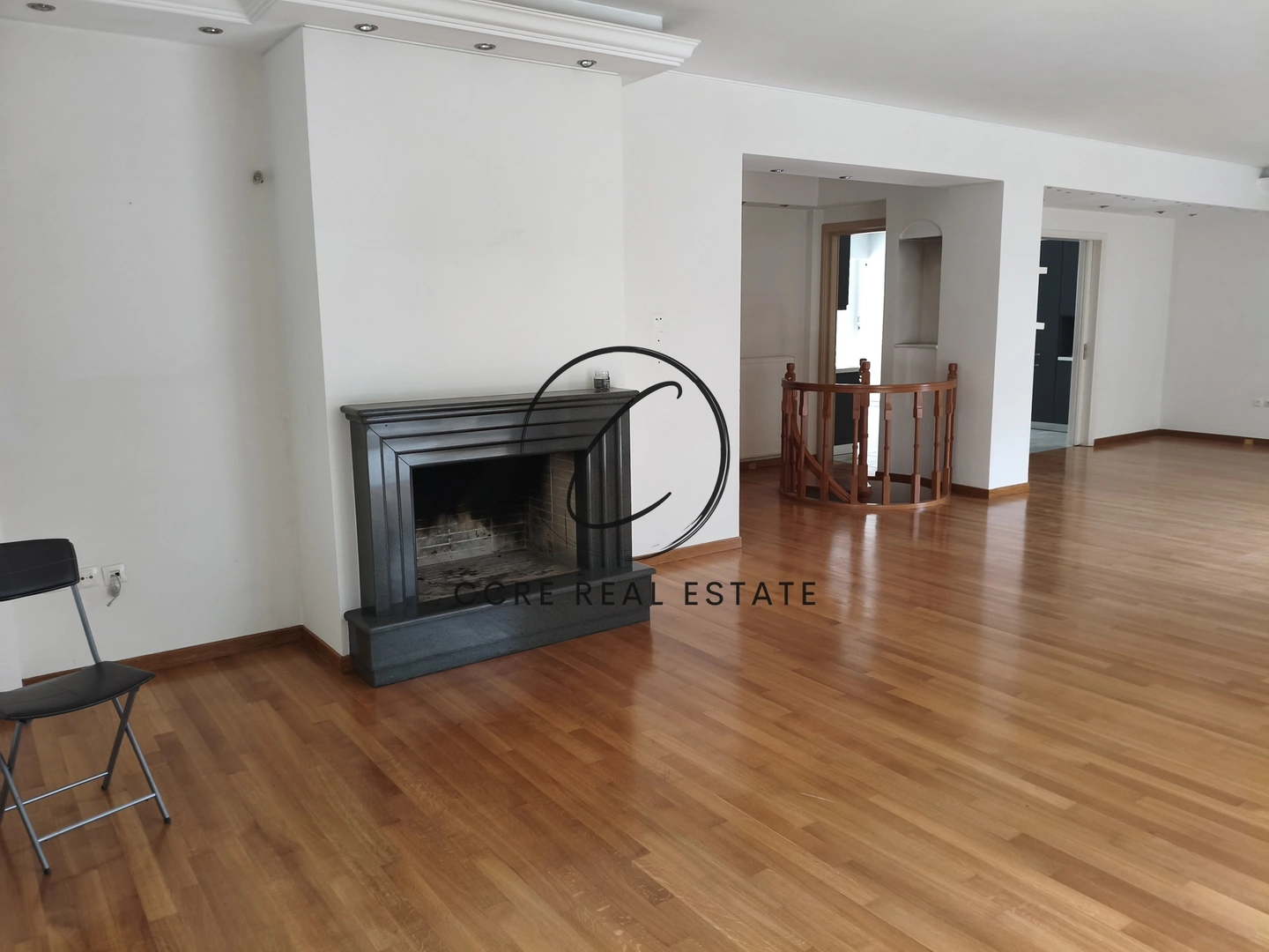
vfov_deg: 53.1
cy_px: 476
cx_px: 634
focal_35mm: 26
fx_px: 953
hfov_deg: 67.3
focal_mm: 4.94
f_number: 1.5
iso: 640
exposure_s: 1/50
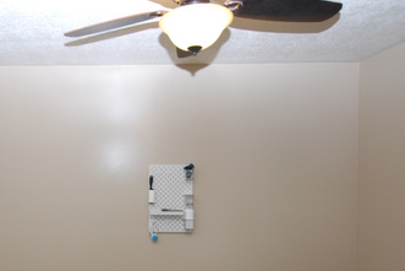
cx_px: 120
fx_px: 326
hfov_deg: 61.3
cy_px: 185
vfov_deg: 44.2
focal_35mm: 29
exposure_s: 1/60
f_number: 4
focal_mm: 10
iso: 200
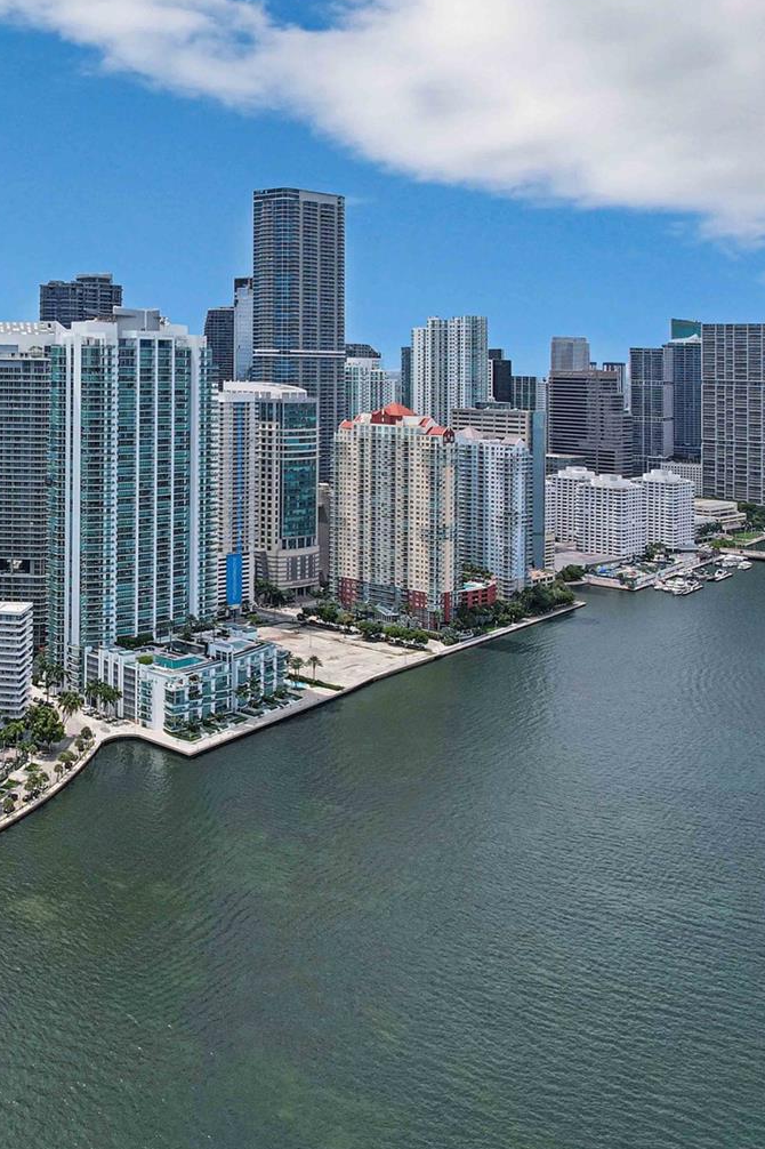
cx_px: 116
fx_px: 1116
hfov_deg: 36.1
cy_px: 578
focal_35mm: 35
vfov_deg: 54.4
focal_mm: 8.38
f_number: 2.8
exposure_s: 1/800
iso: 120
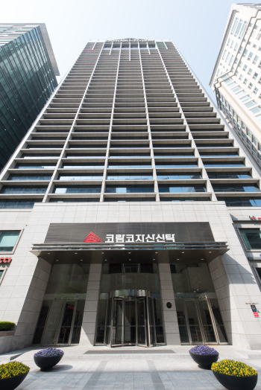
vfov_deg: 96.7
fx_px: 174
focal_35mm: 16
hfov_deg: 73.8
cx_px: 130
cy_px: 195
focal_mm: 16
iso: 160
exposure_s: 1/125
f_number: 11
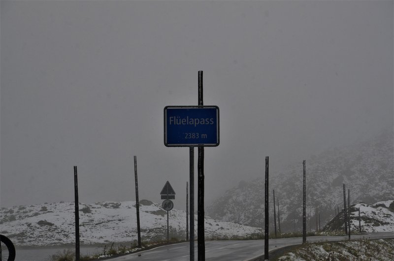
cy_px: 130
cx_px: 197
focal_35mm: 158
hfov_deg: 13.1
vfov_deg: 8.7
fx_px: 1720
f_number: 10
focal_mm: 105
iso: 320
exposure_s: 1/320
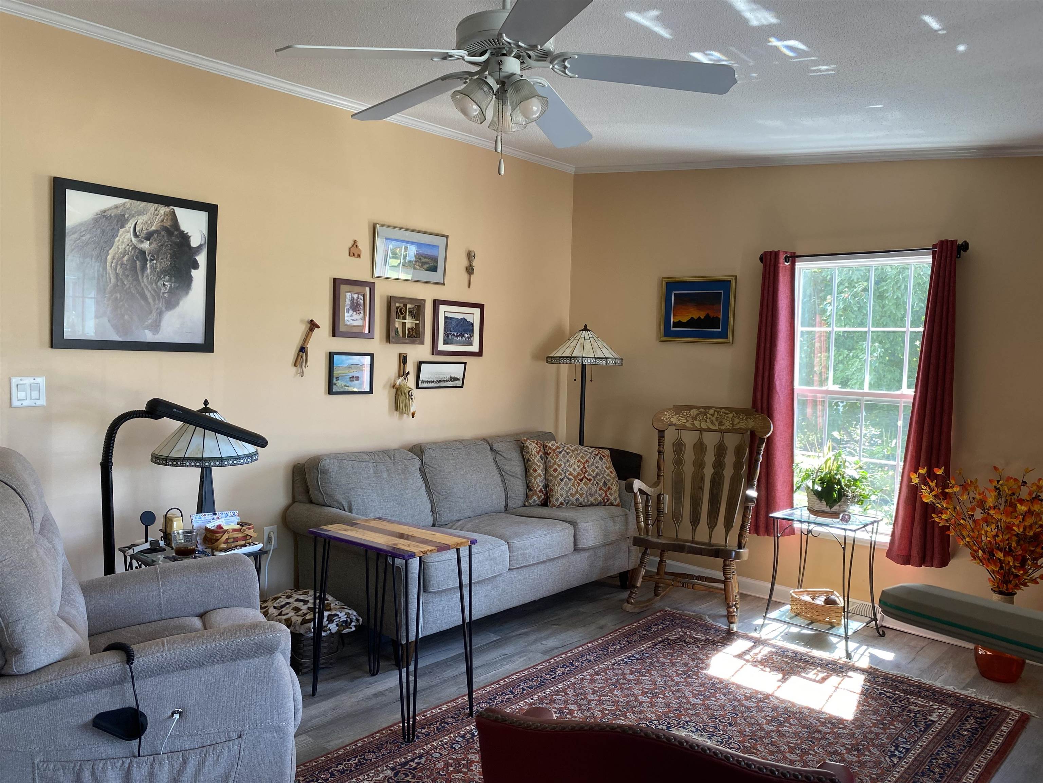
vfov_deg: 53.1
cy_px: 392
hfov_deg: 67.3
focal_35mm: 26
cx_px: 522
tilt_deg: -4.7
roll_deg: -1.6
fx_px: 783
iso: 64
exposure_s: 1/60
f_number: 1.8
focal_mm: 4.25
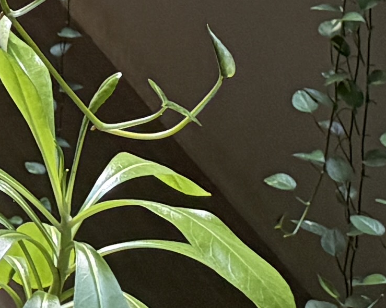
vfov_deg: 7.2
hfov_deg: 9.7
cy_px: -755
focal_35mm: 181
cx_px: -455
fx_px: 2067
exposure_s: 1/60
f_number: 1.78
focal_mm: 6.76
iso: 320
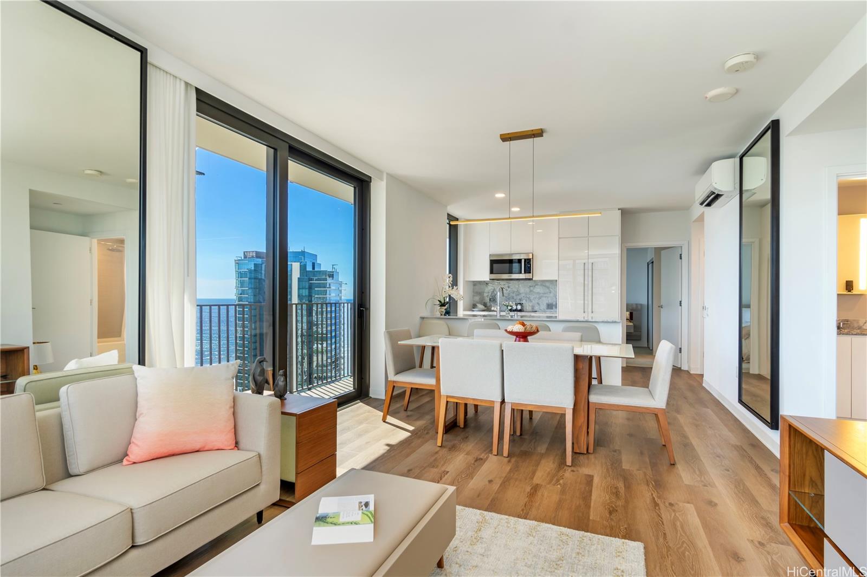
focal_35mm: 18
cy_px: 288
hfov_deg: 90.0
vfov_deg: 67.3
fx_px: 433
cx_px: 434
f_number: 8
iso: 160
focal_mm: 12
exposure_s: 1/60
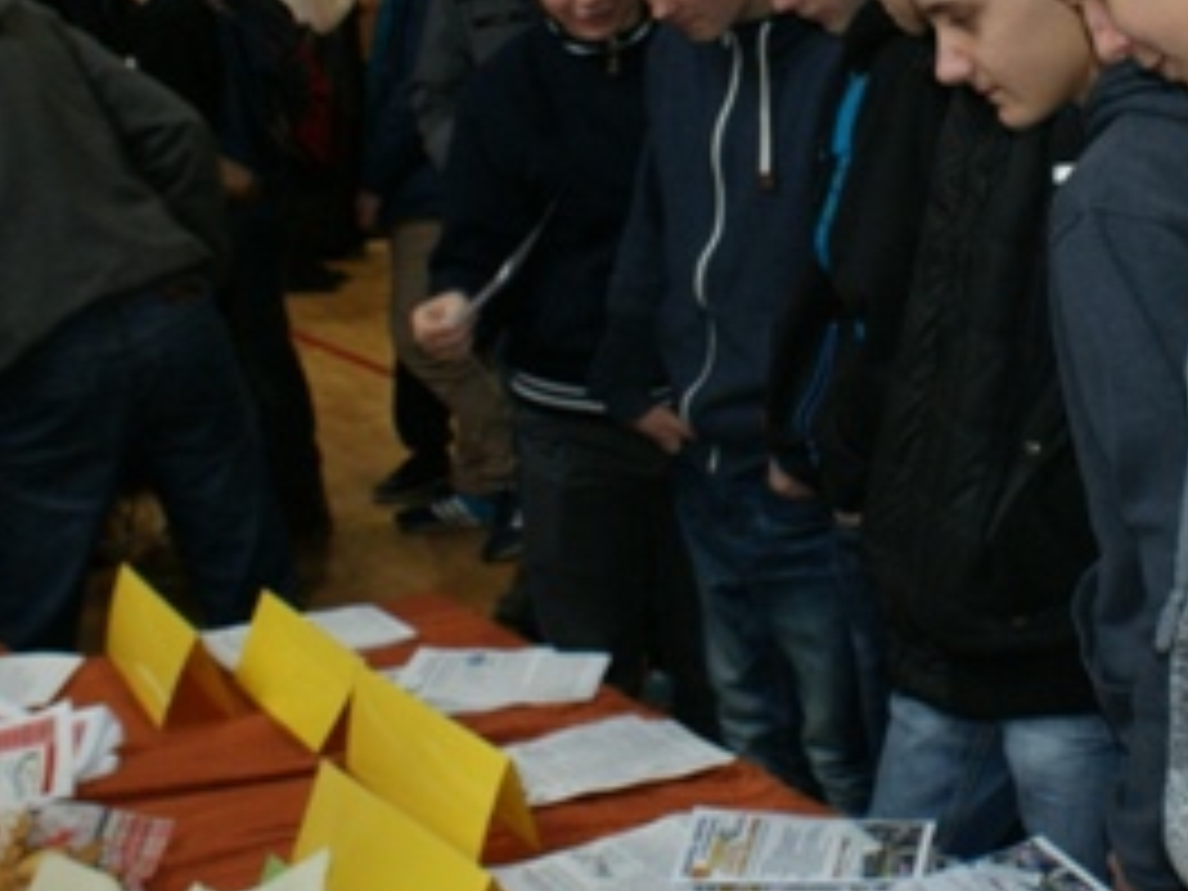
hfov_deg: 30.1
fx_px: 2162
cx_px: 936
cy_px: 171
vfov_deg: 22.9
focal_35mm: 63
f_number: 5.6
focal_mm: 18
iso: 400
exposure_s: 1/60
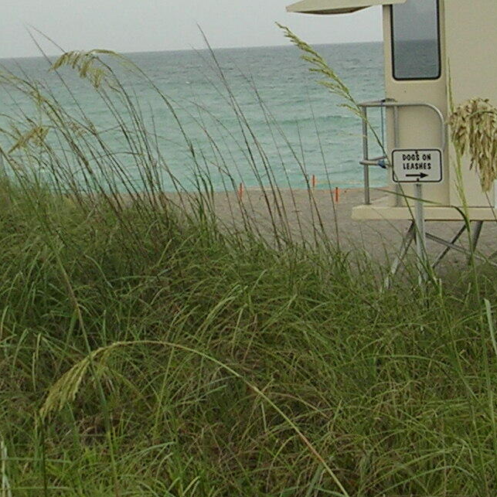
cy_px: 105
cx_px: 160
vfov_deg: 16.2
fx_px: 1738
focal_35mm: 107
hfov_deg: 16.2
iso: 50
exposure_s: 1/510
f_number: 2.8
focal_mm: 5.8
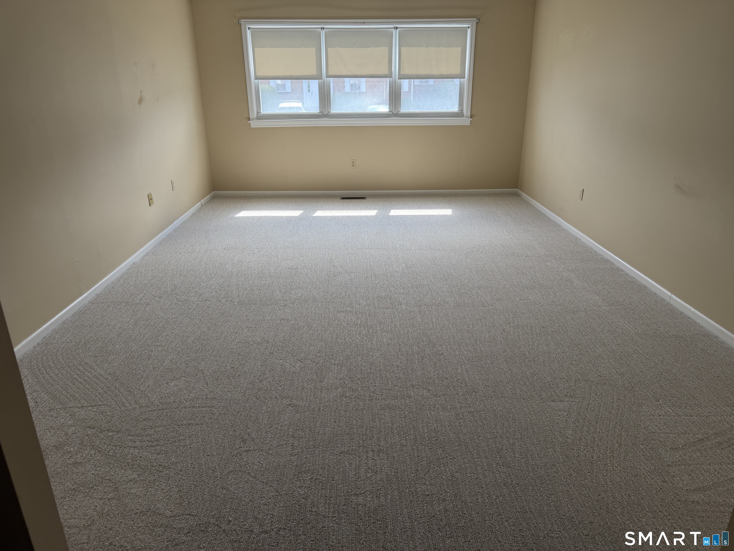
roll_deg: +2.0
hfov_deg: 71.6
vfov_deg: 56.8
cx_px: 367
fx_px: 509
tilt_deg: -19.7
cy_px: 276
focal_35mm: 24
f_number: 1.78
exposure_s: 1/274
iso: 80
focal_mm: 6.76
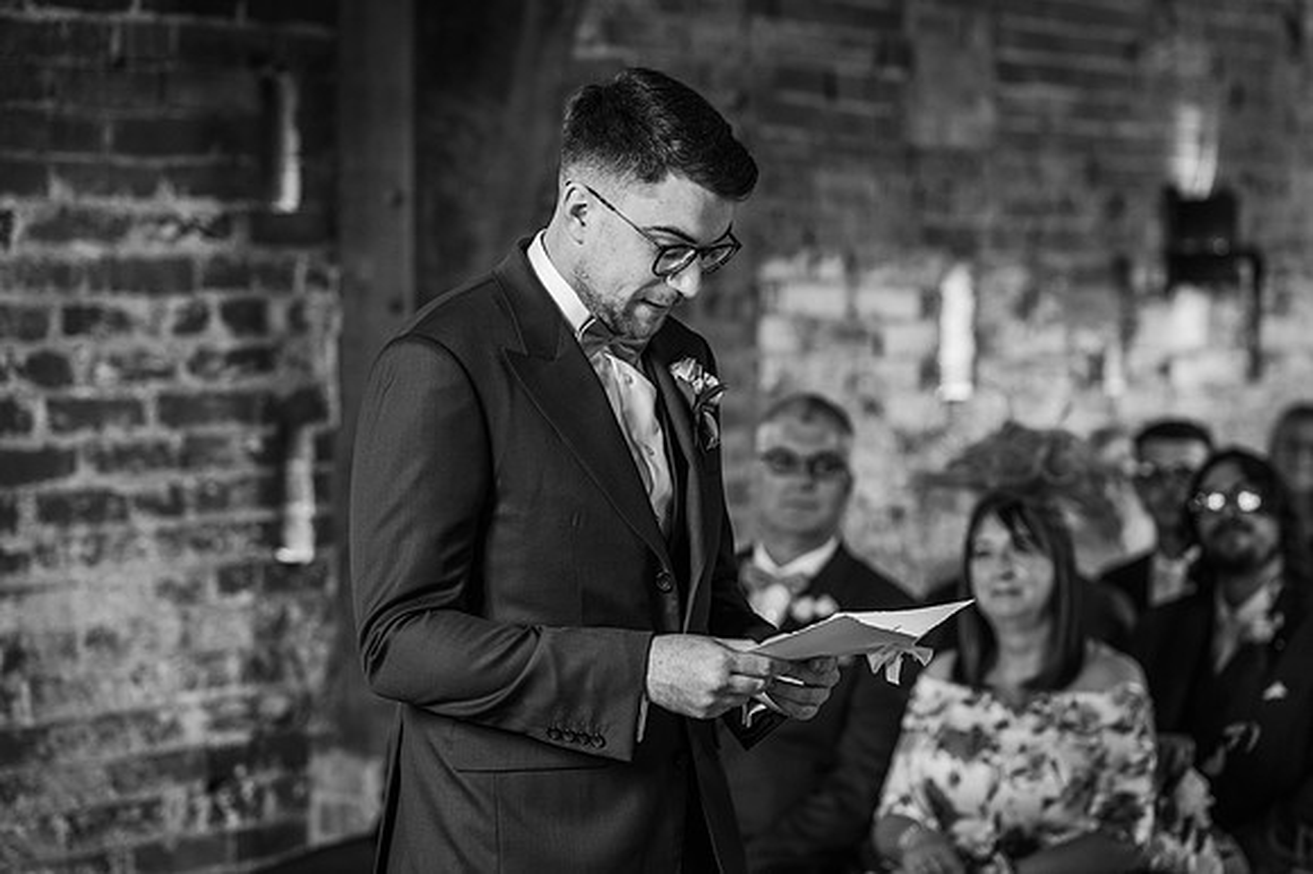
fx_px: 3098
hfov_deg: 23.9
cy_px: 437
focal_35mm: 85
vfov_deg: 16.1
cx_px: 656
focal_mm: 85
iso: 1600
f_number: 2.5
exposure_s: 1/200
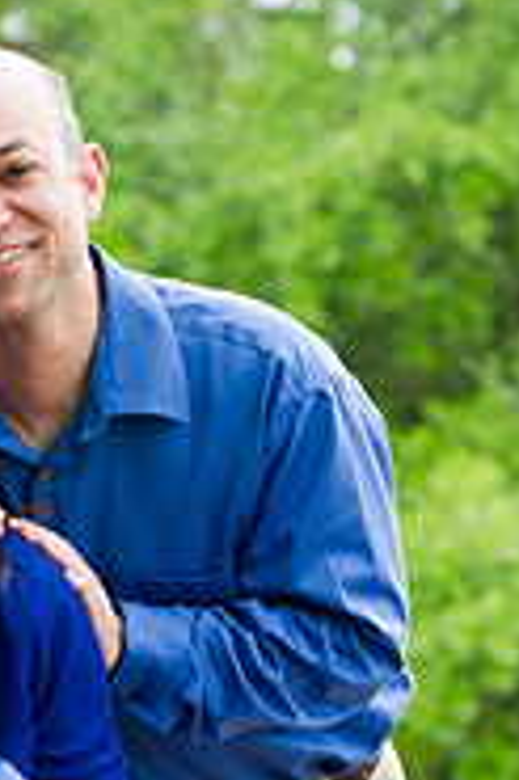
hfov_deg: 5.1
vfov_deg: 7.7
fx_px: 5784
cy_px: 822
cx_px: -91
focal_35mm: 267
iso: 320
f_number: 5
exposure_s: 1/125
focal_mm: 110
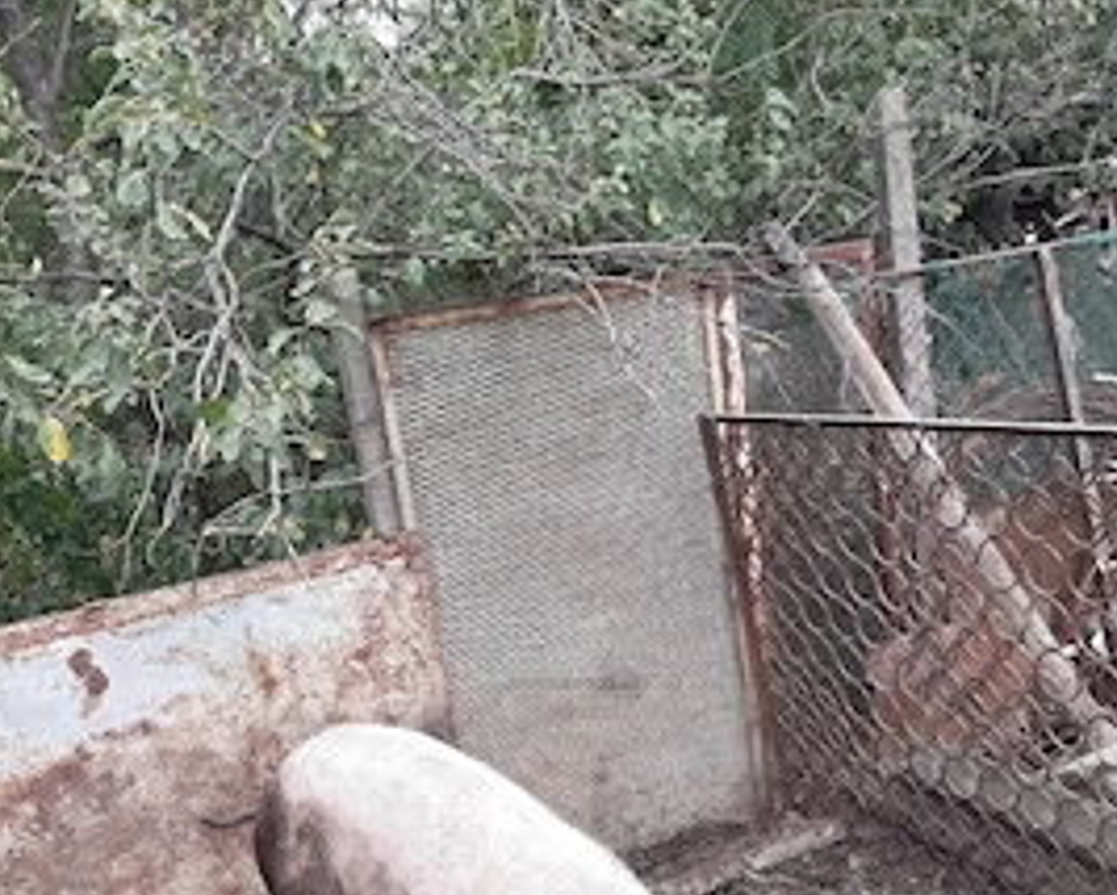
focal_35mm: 38
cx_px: 535
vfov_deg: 37.7
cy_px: 728
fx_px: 1257
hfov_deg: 47.9
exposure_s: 1/278
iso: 40
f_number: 1.7
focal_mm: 3.92
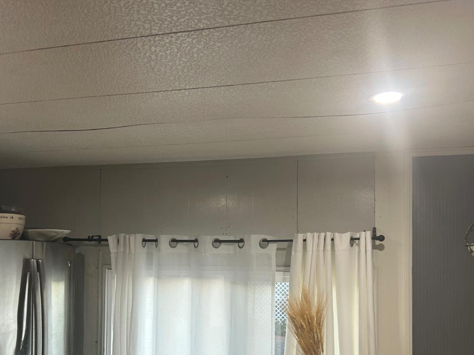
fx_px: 548
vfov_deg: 35.5
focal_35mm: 40
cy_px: 245
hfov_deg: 46.8
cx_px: 219
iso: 100
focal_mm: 5.7
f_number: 1.5
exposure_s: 1/60
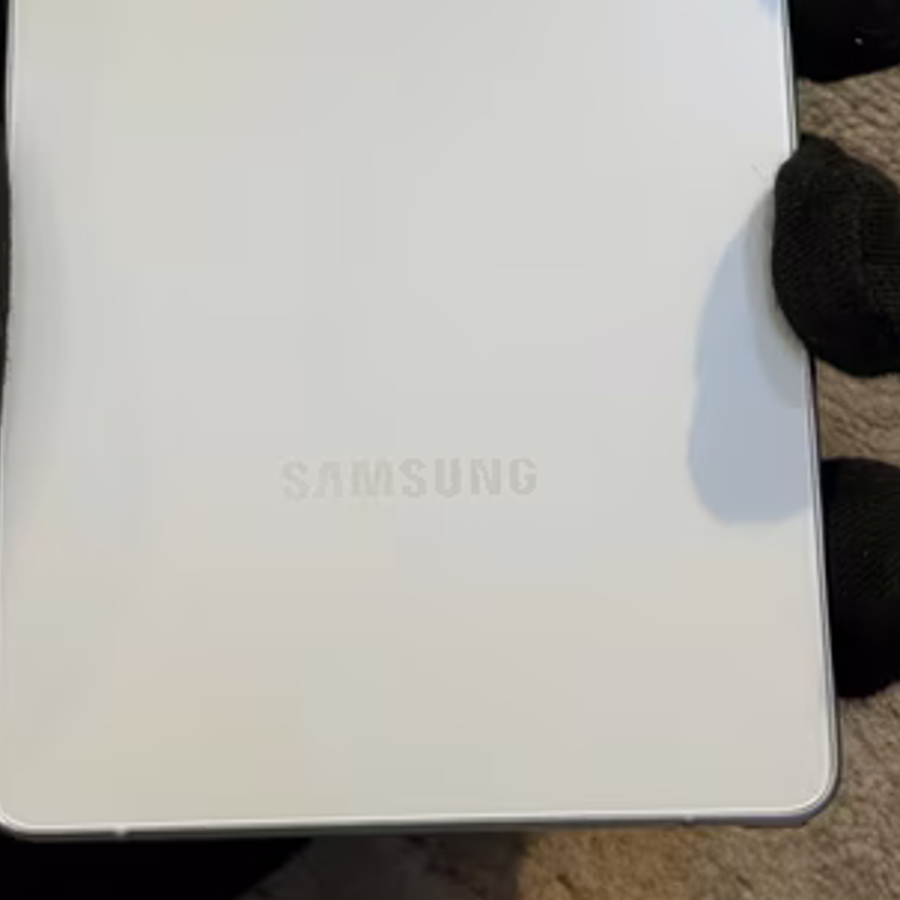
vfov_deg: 18.7
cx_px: 444
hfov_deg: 19.3
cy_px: -21
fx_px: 2647
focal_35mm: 90
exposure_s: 1/50
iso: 50
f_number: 1.78
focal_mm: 6.76
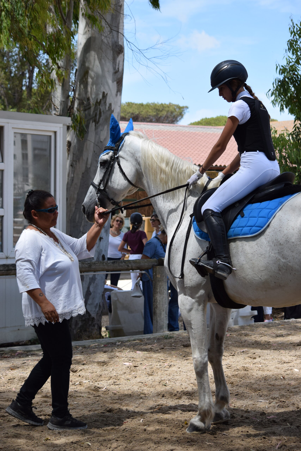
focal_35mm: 82
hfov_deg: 16.6
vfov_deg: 24.6
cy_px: 226
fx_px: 1034
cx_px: 150
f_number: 5.6
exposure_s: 1/1600
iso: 400
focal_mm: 55
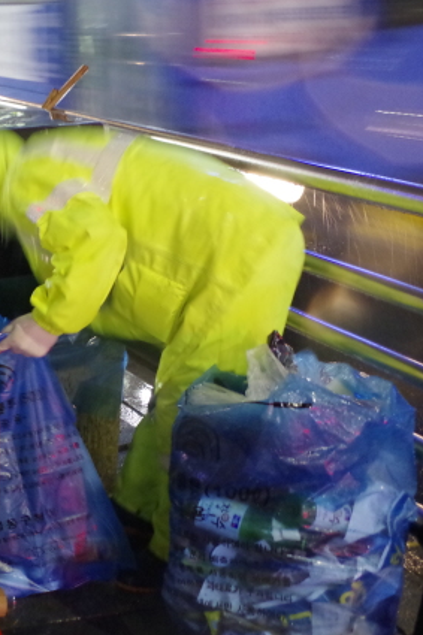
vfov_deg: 37.7
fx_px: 931
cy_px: 318
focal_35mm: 53
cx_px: -60
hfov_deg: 23.7
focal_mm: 23
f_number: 4
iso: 3200
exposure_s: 1/10
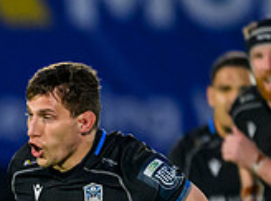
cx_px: -318
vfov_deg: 0.6
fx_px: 19733
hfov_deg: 0.8
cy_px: 316
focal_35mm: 2528
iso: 5000
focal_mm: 560
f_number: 4
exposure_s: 1/1250
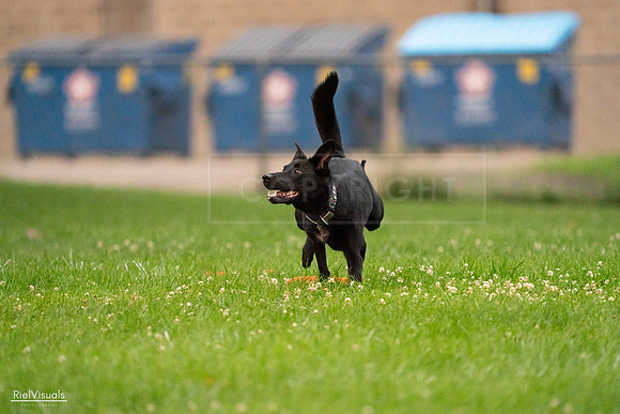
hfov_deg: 4.6
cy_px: 207
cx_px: 310
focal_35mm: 452
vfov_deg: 3.0
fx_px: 7786
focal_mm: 452
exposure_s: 1/1600
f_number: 6.3
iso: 6400
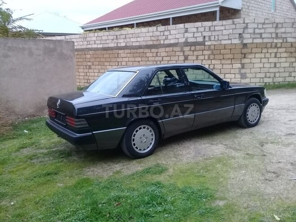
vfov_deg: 45.4
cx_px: 148
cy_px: 111
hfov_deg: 58.4
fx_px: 265
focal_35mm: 31
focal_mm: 3.3
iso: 200
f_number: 2.2
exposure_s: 1/20
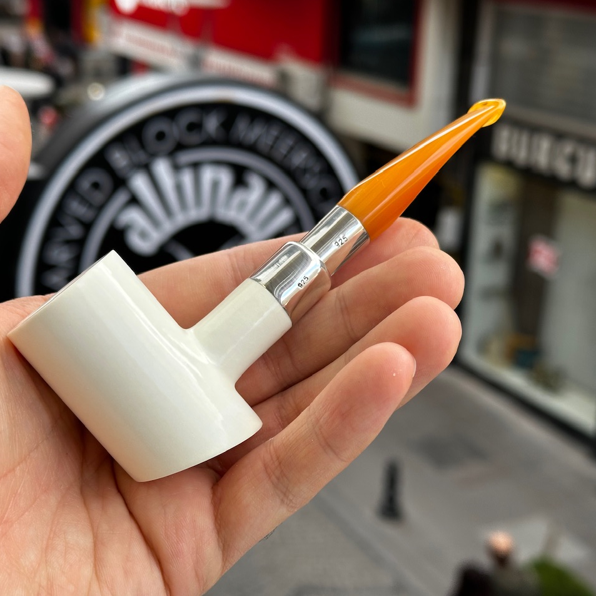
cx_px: 289
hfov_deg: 30.0
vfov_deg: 30.0
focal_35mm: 57
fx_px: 1110
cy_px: 296
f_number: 1.78
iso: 64
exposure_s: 1/334
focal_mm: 6.86
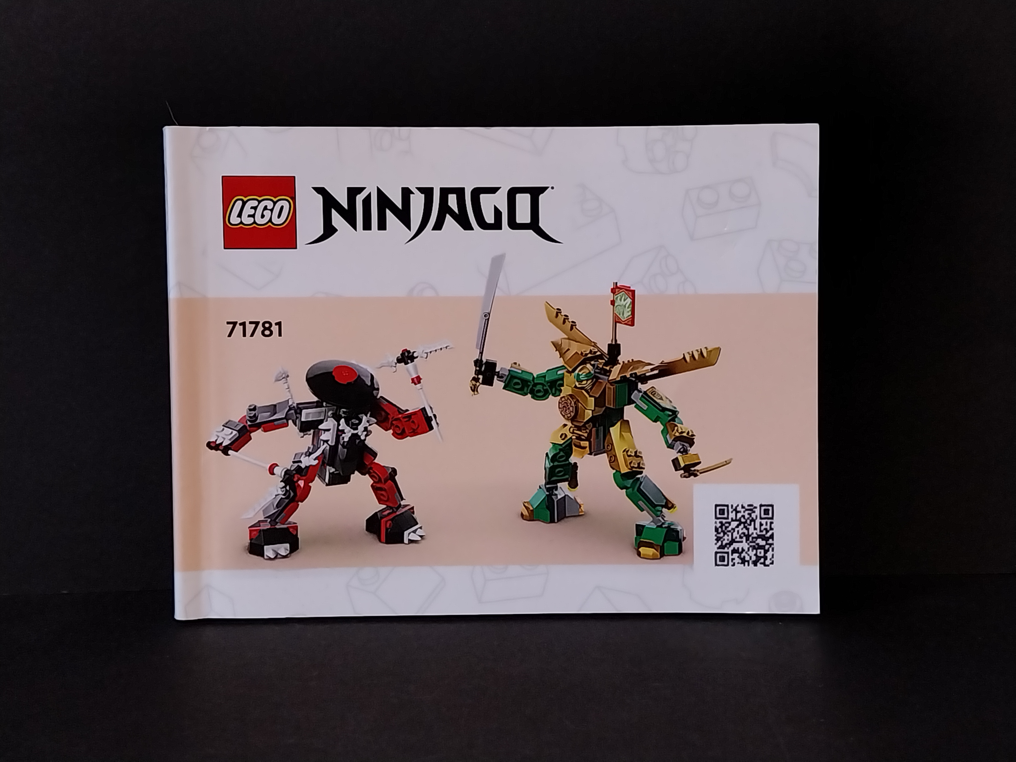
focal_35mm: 26
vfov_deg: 53.1
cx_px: 508
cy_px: 381
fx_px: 763
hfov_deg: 67.3
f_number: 1.8
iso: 250
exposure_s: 1/60
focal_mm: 4
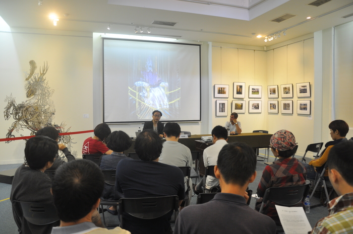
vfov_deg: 47.8
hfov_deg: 67.4
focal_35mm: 27
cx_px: 176
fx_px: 264
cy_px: 117
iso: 450
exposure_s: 1/15
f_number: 4
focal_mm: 18
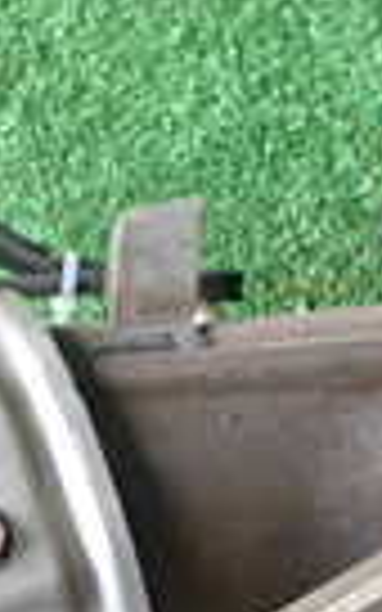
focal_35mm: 168
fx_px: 2798
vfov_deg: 12.1
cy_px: 778
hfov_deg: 7.8
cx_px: 117
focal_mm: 6.37
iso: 320
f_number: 2.5
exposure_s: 1/40
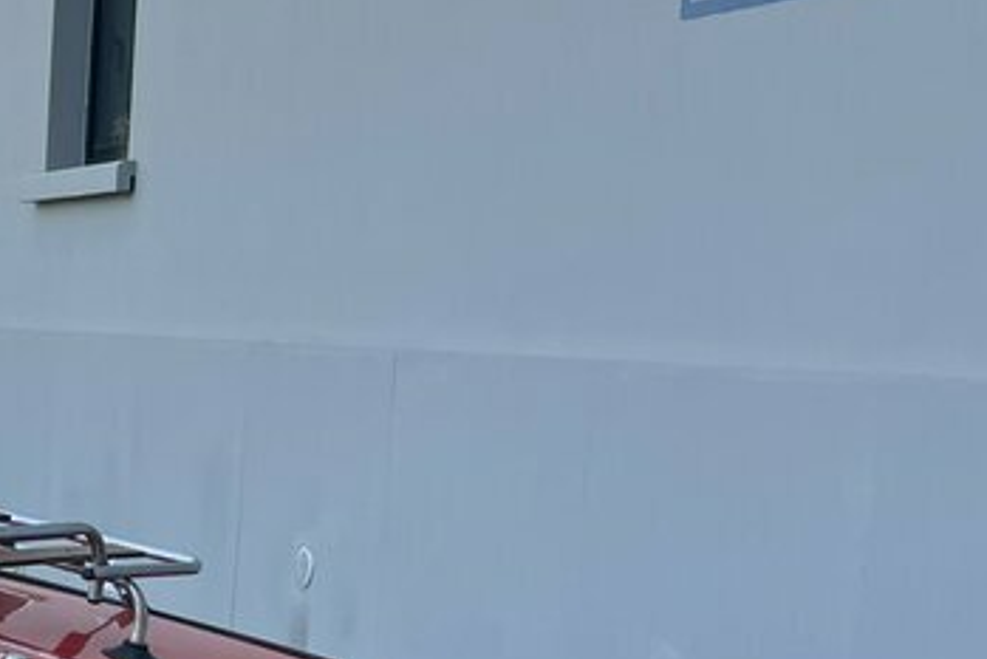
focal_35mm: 93
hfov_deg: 19.0
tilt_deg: -8.1
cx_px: -526
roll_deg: -1.7
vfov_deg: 14.5
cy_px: 662
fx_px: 2551
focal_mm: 5.1
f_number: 1.6
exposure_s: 1/532
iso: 50
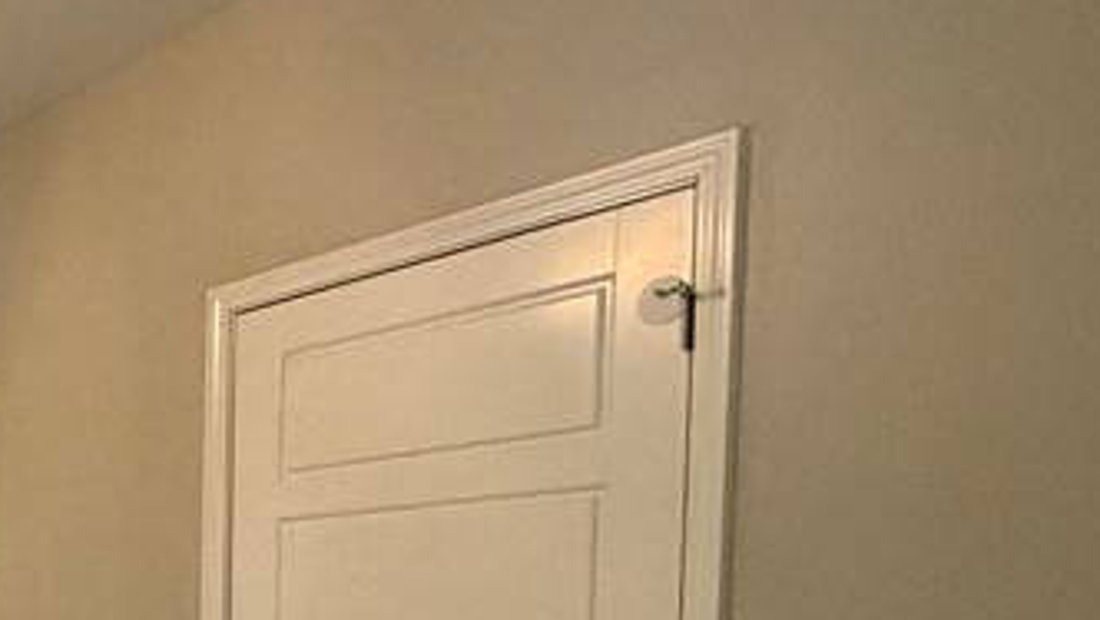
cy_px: 729
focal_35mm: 47
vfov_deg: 23.4
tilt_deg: -2.6
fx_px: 1371
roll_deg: -0.1
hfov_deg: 31.0
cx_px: -417
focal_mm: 2.22
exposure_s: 1/60
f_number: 2.2
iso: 500
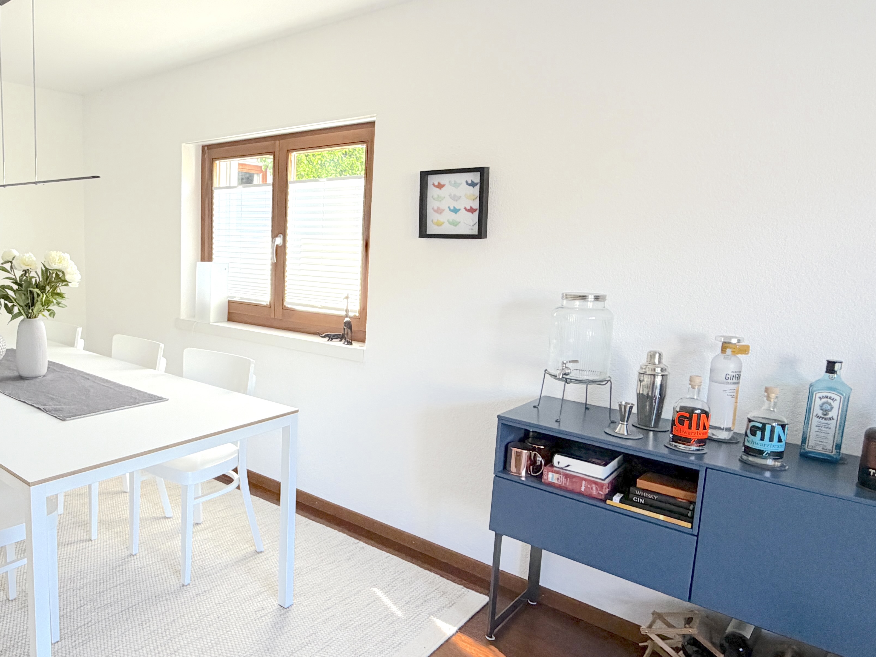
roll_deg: -0.8
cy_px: 323
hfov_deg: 66.3
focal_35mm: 25
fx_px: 633
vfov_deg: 54.9
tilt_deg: -8.7
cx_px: 251
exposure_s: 1/121
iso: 200
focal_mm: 2.22
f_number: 2.2
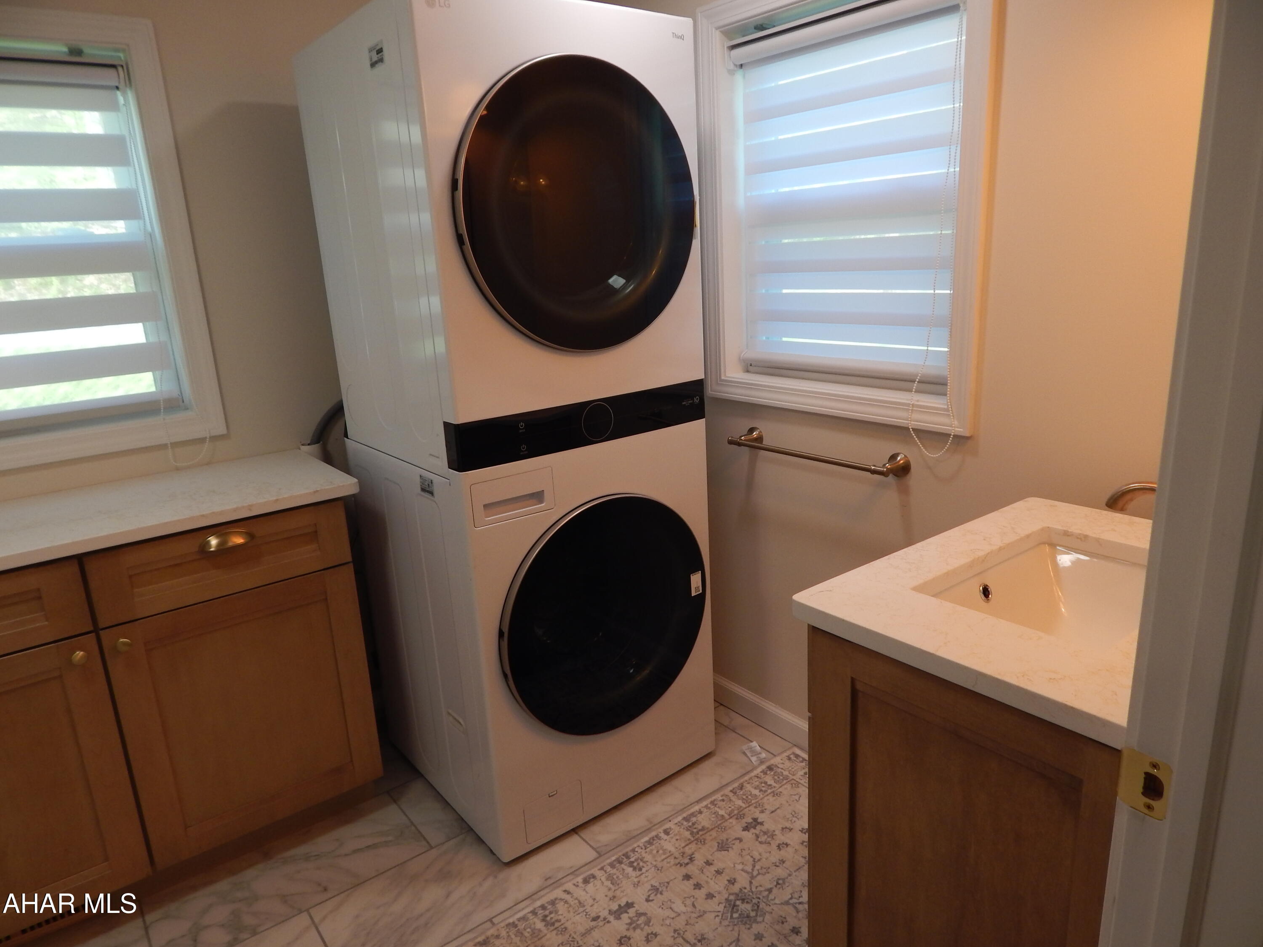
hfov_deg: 73.9
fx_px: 839
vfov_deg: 58.9
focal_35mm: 23
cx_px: 632
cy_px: 474
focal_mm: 4
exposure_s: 1/60
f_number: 3
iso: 125
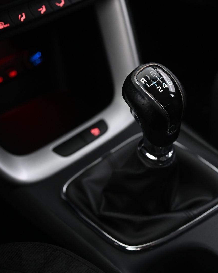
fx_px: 524
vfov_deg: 29.1
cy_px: 136
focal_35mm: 65
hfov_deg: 23.2
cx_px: 167
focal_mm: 46
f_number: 4
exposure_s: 1/13
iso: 2000
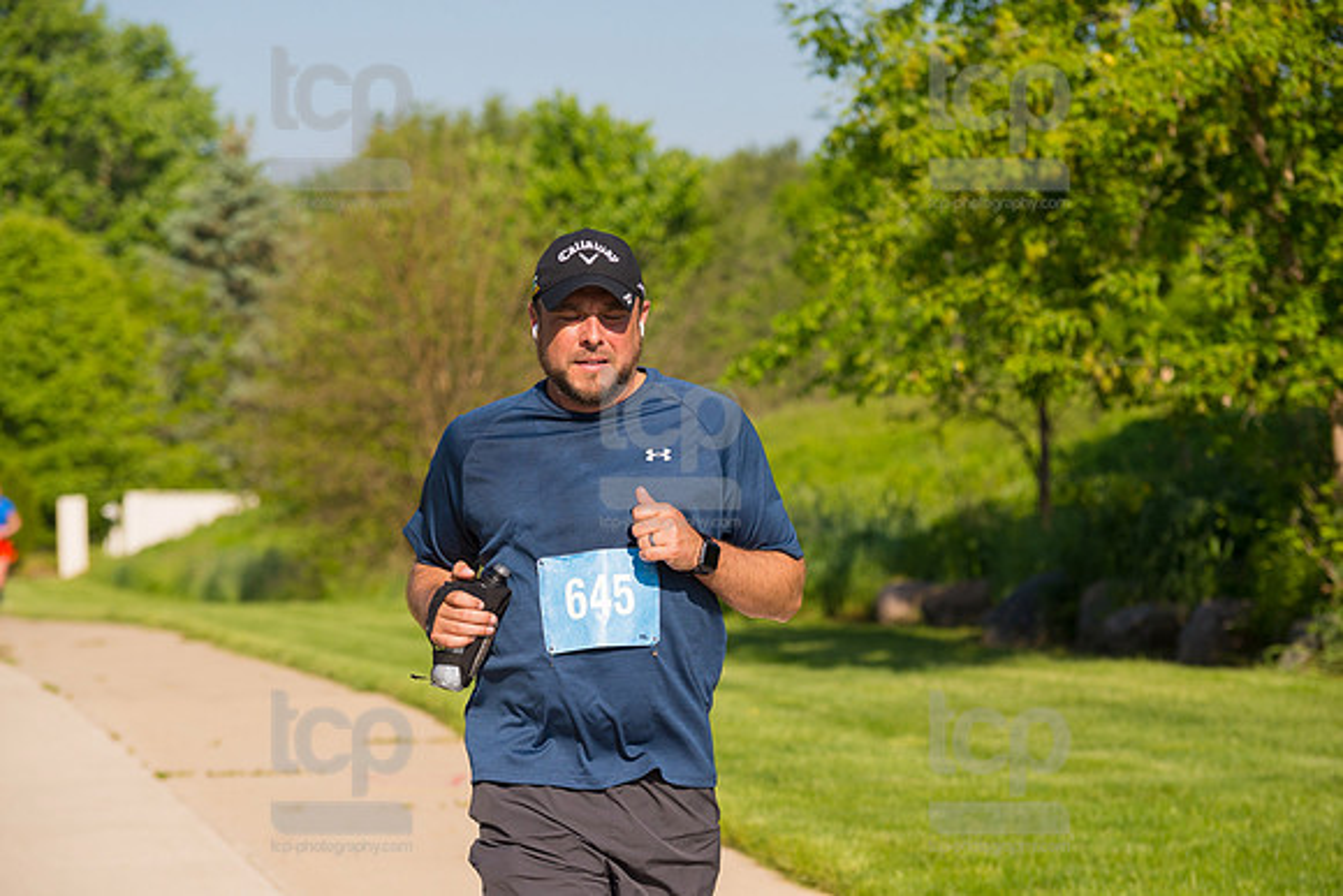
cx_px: 672
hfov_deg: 17.1
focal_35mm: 120
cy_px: 448
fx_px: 4478
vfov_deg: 11.4
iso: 400
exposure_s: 1/2000
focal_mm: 120
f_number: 5.6
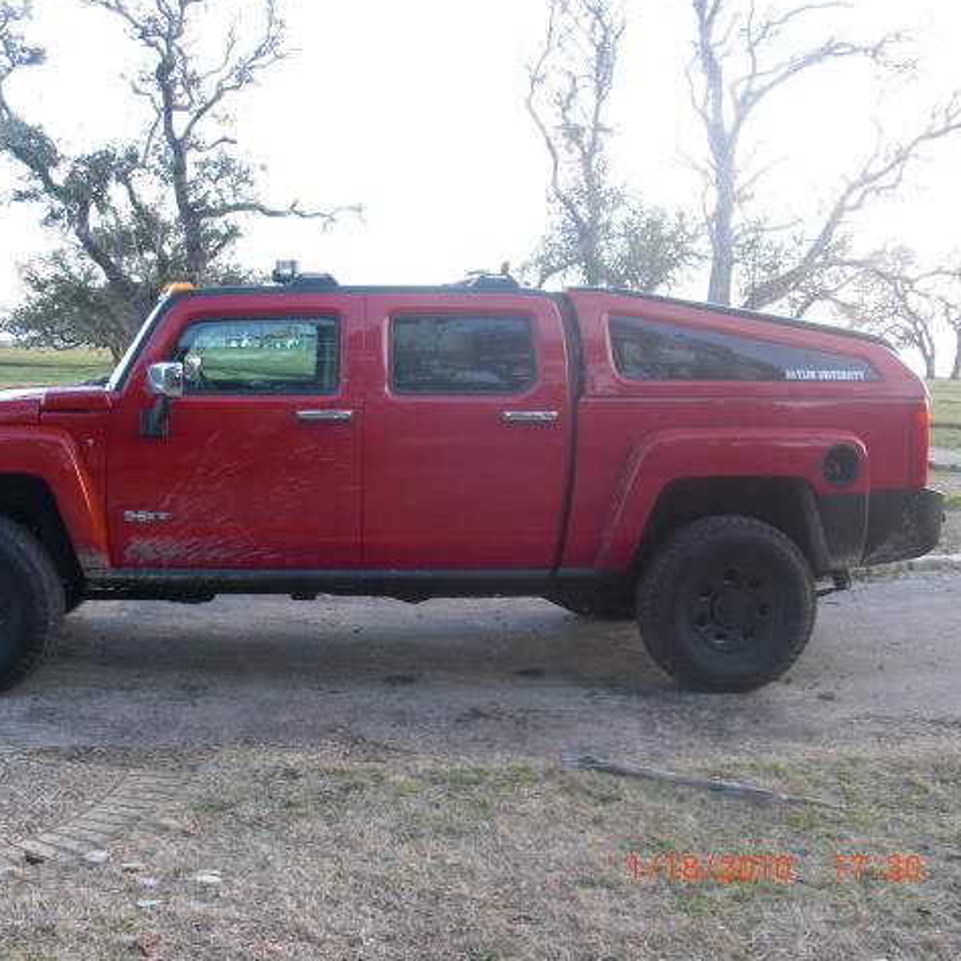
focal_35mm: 43
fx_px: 1351
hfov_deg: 38.9
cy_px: 478
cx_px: 351
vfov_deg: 39.2
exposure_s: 1/80
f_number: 2.8
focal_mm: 6.3
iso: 100
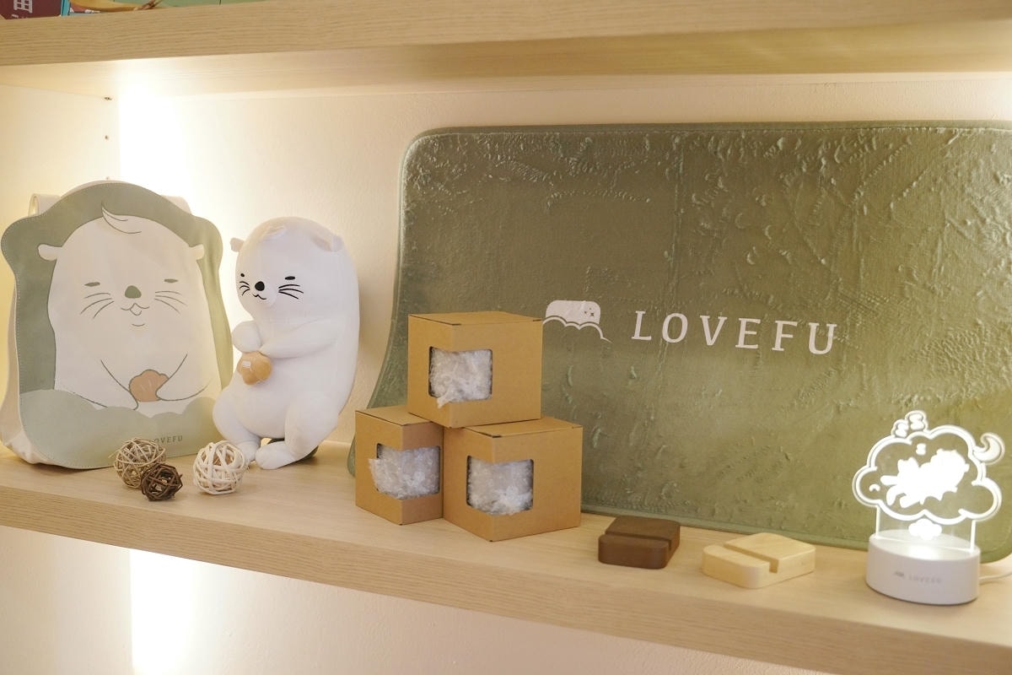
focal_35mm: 39
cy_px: 338
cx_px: 506
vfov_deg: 34.2
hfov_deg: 49.6
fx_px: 1096
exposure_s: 1/160
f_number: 2.8
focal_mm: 39
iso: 2500
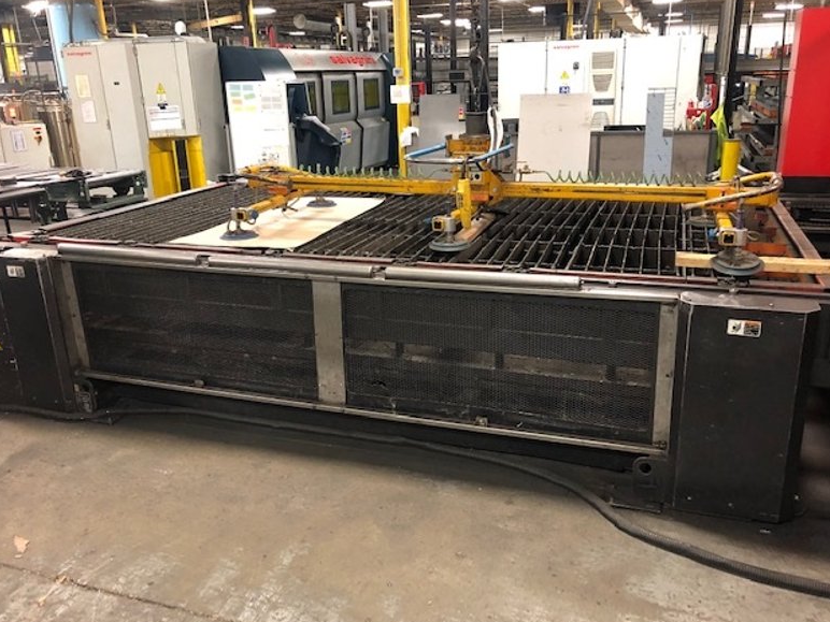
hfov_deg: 61.7
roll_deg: +2.4
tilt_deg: -20.3
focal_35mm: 29
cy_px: 307
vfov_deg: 48.2
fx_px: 695
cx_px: 425
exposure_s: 1/13
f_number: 1.8
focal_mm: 3.99
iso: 100
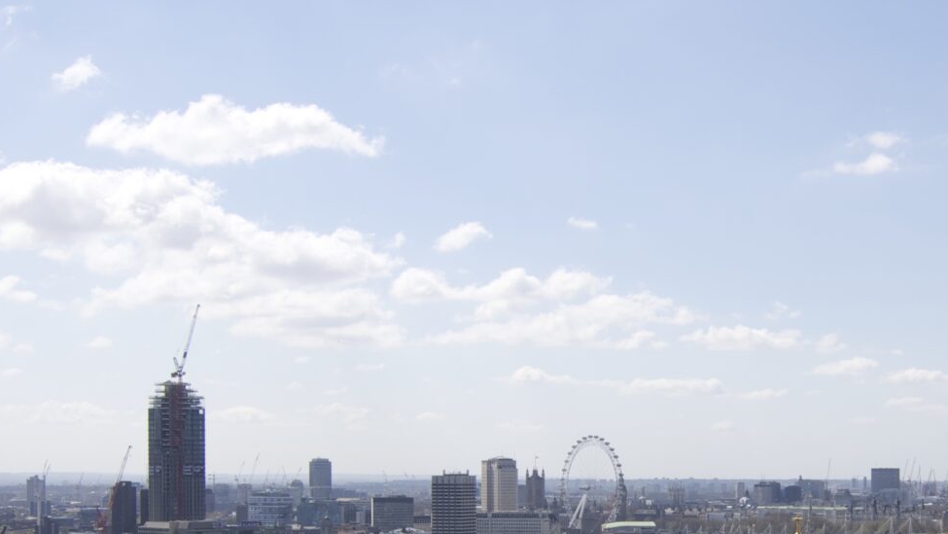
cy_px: 487
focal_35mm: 66
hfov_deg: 31.0
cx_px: 773
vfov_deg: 18.0
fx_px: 1659
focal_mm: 16
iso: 100
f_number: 11
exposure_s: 1/200
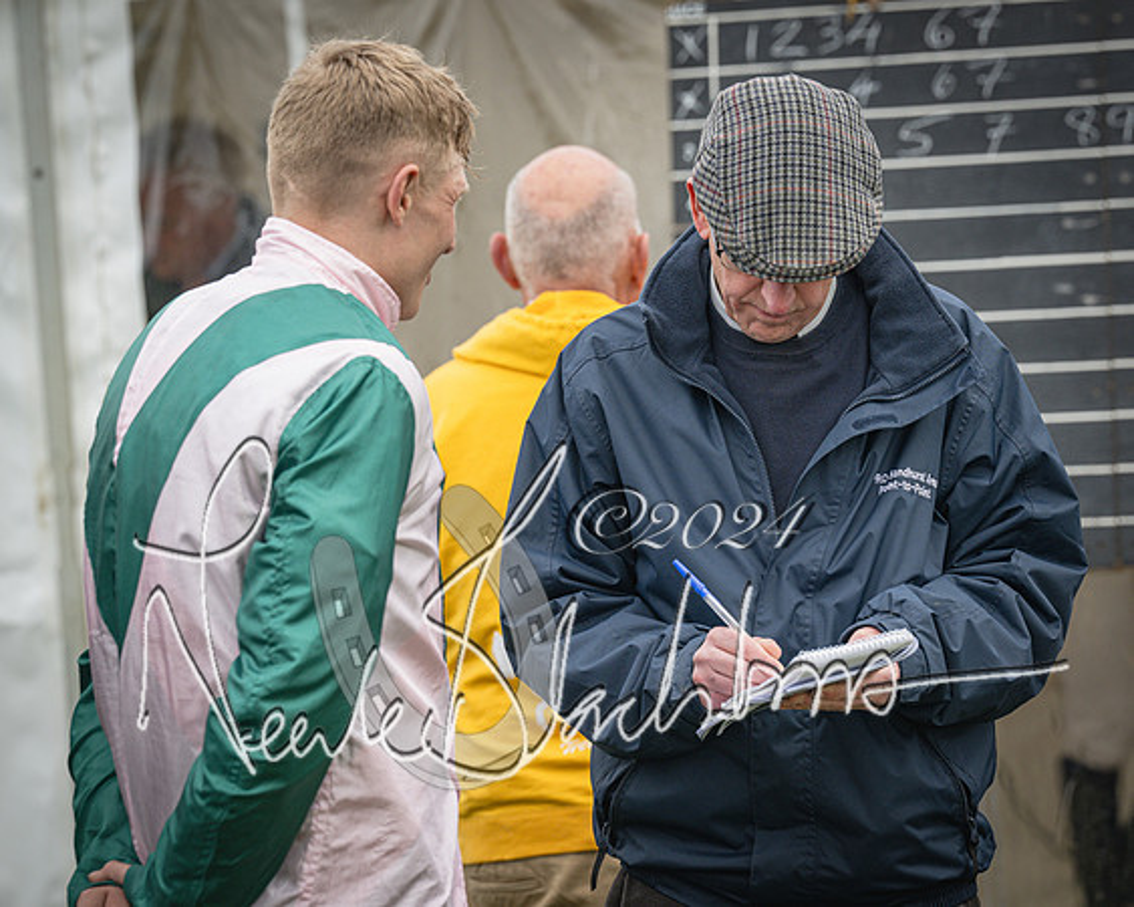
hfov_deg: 9.2
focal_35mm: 210
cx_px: 662
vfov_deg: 7.4
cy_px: 454
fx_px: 7054
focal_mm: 160
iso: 400
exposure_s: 1/1250
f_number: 4.5
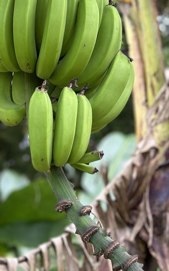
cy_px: -22
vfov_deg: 16.7
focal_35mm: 121
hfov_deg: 10.8
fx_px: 891
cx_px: 43
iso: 80
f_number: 1.78
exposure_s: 1/225
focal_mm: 6.86
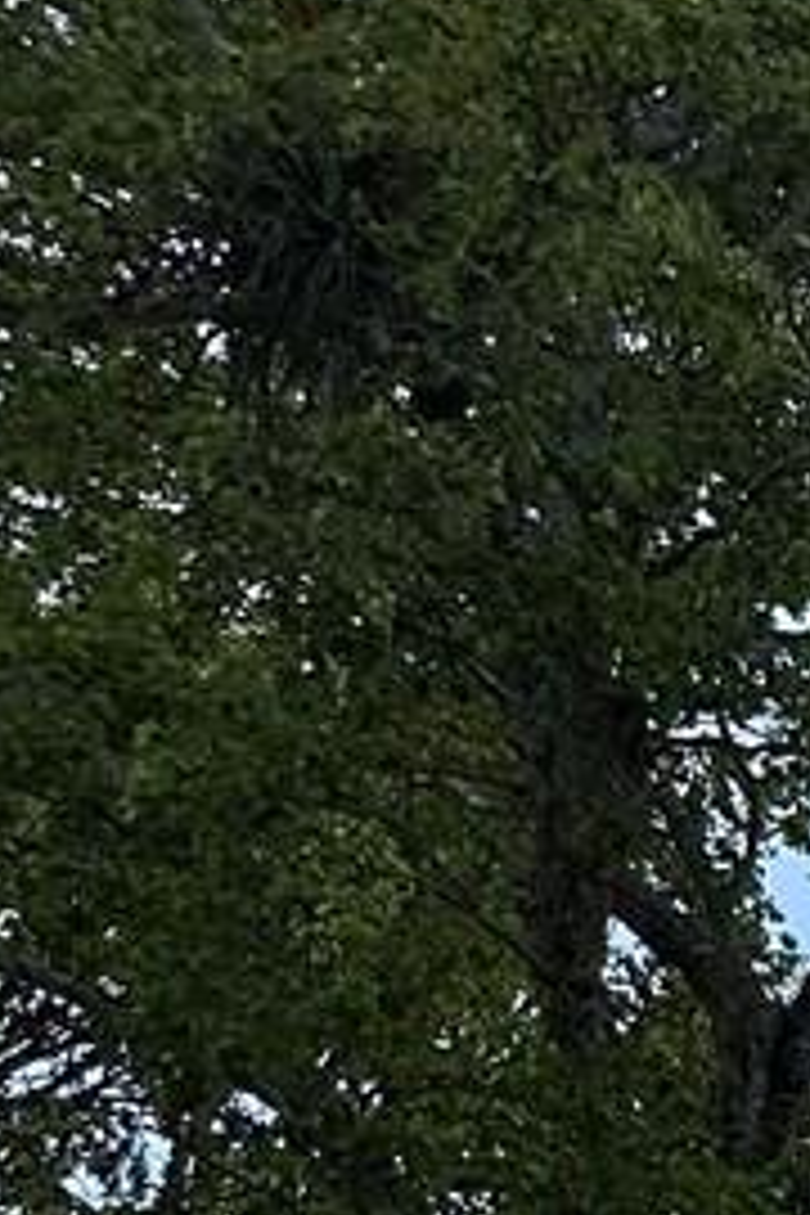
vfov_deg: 12.4
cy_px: 2344
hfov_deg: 7.2
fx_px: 4995
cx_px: 3128
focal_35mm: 148
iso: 80
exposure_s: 1/4348
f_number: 1.78
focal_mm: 6.86
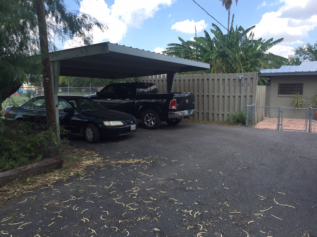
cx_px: 158
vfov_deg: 48.2
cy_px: 118
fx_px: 266
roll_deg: -1.8
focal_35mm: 29
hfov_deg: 61.7
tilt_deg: -5.1
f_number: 2.2
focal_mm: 4.15
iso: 32
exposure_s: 1/775
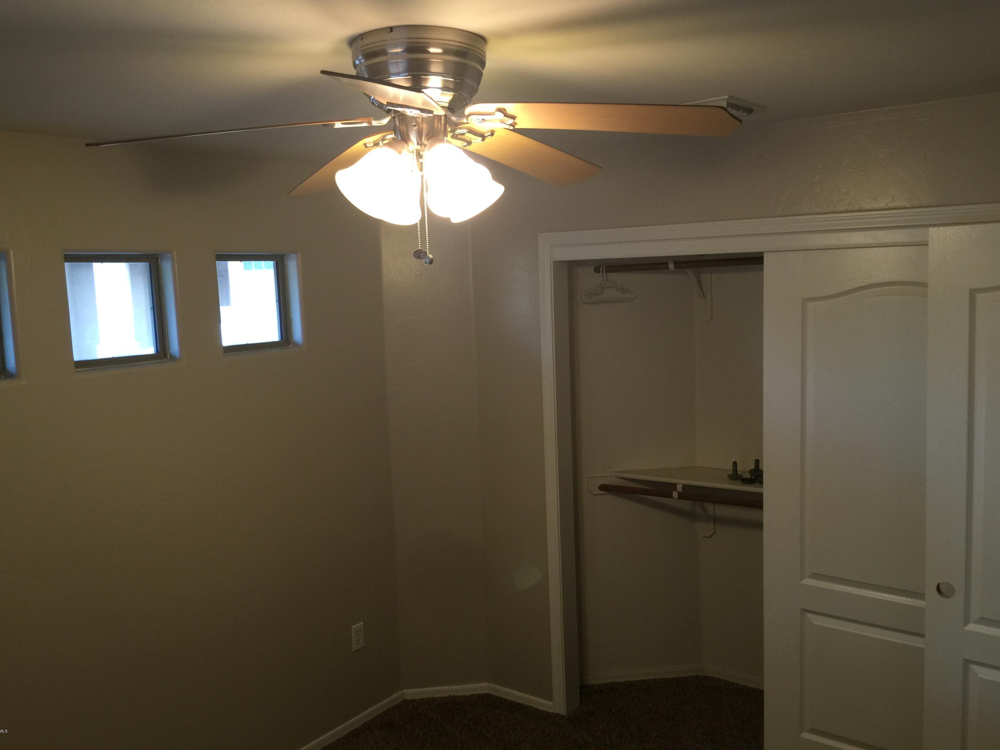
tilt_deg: -8.0
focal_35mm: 30
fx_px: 867
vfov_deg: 46.8
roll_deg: +2.6
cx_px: 492
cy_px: 367
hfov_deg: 60.0
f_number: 2.2
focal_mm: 4.15
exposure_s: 1/15
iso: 40
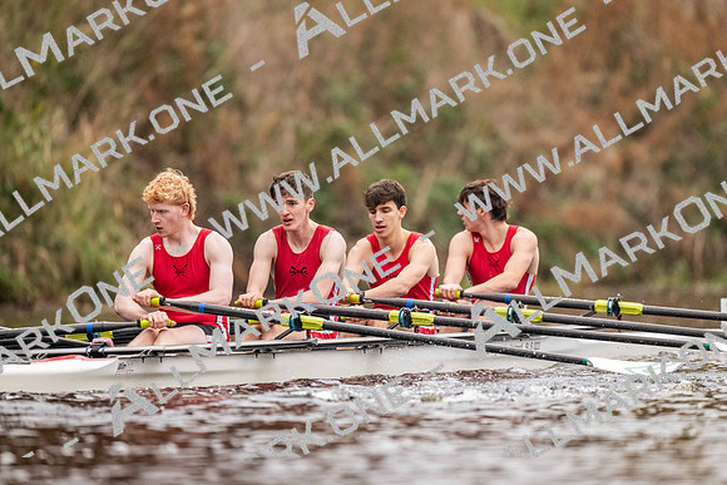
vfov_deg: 2.3
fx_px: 12119
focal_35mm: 600
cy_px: 242
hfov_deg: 3.4
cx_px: 364
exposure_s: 1/2500
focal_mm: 600
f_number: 4
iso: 3600
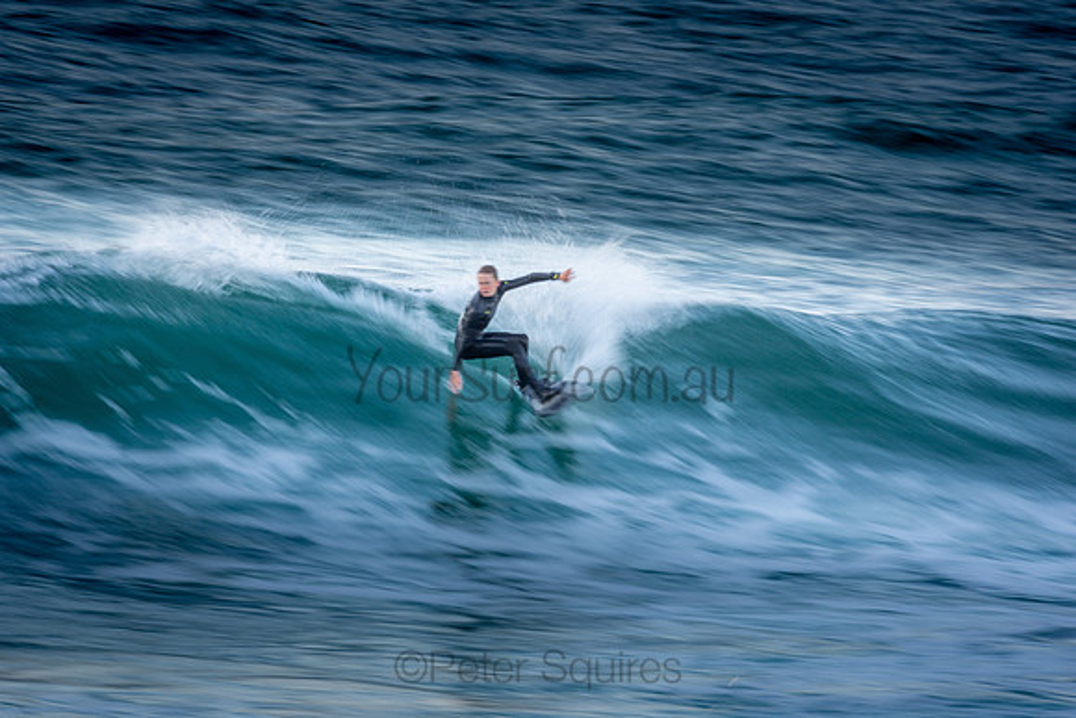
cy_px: 359
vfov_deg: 1.8
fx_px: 22421
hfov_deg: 2.7
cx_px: 538
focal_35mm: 750
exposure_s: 1/20
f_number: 14
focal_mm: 500
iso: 100
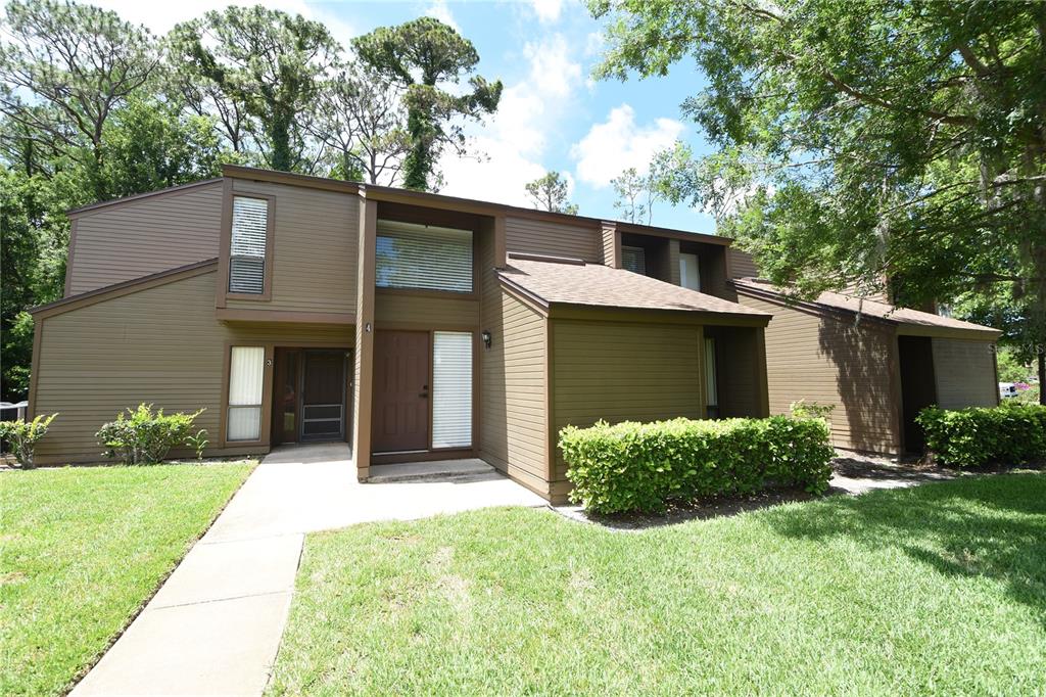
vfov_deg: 77.3
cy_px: 348
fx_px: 436
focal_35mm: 15
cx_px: 523
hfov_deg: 100.4
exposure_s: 1/125
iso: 100
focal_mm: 10
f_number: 5.6
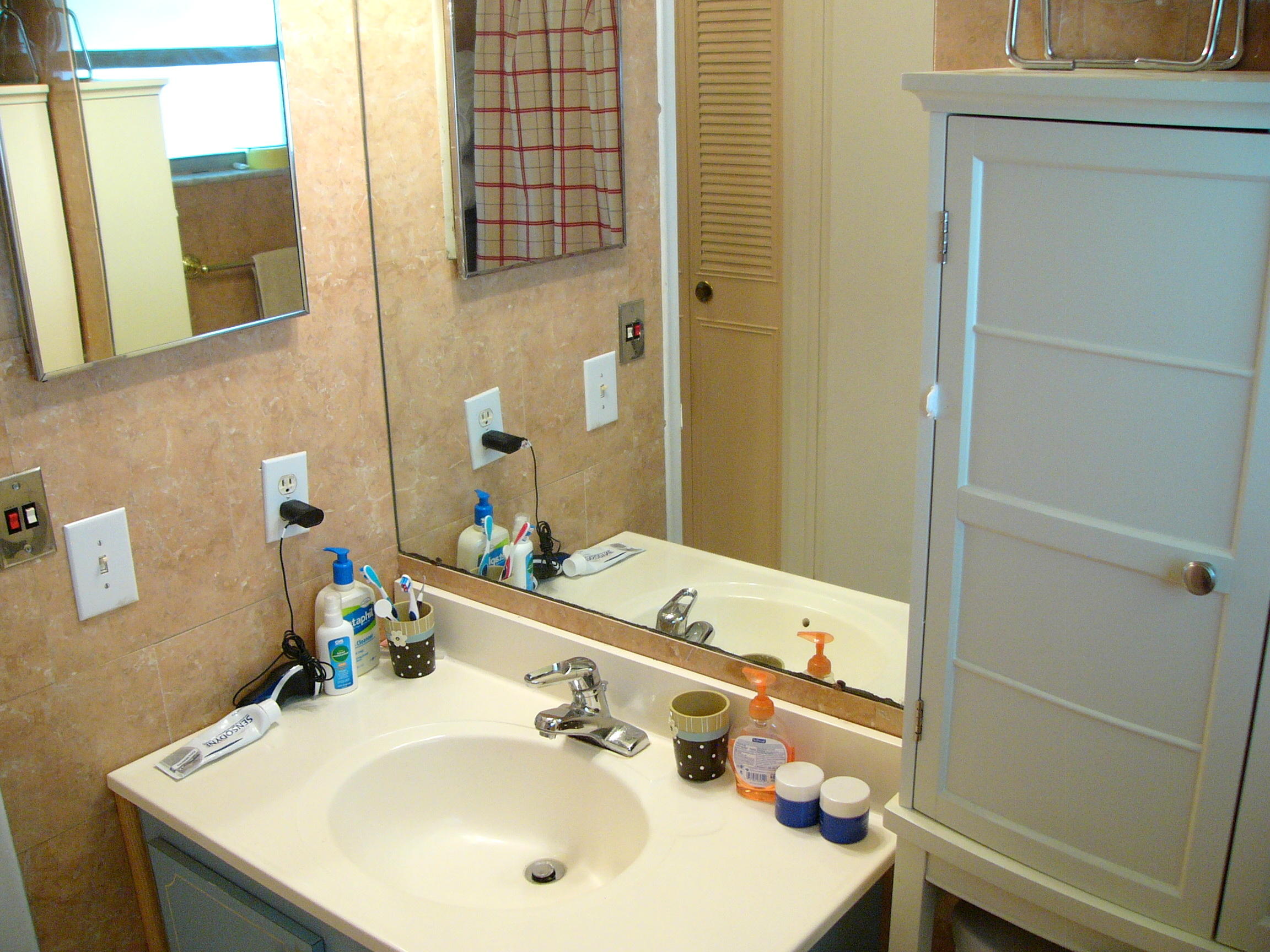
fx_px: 1321
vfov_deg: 39.7
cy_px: 476
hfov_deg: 51.4
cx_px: 635
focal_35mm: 36
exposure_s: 1/50
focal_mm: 6
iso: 150
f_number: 2.8
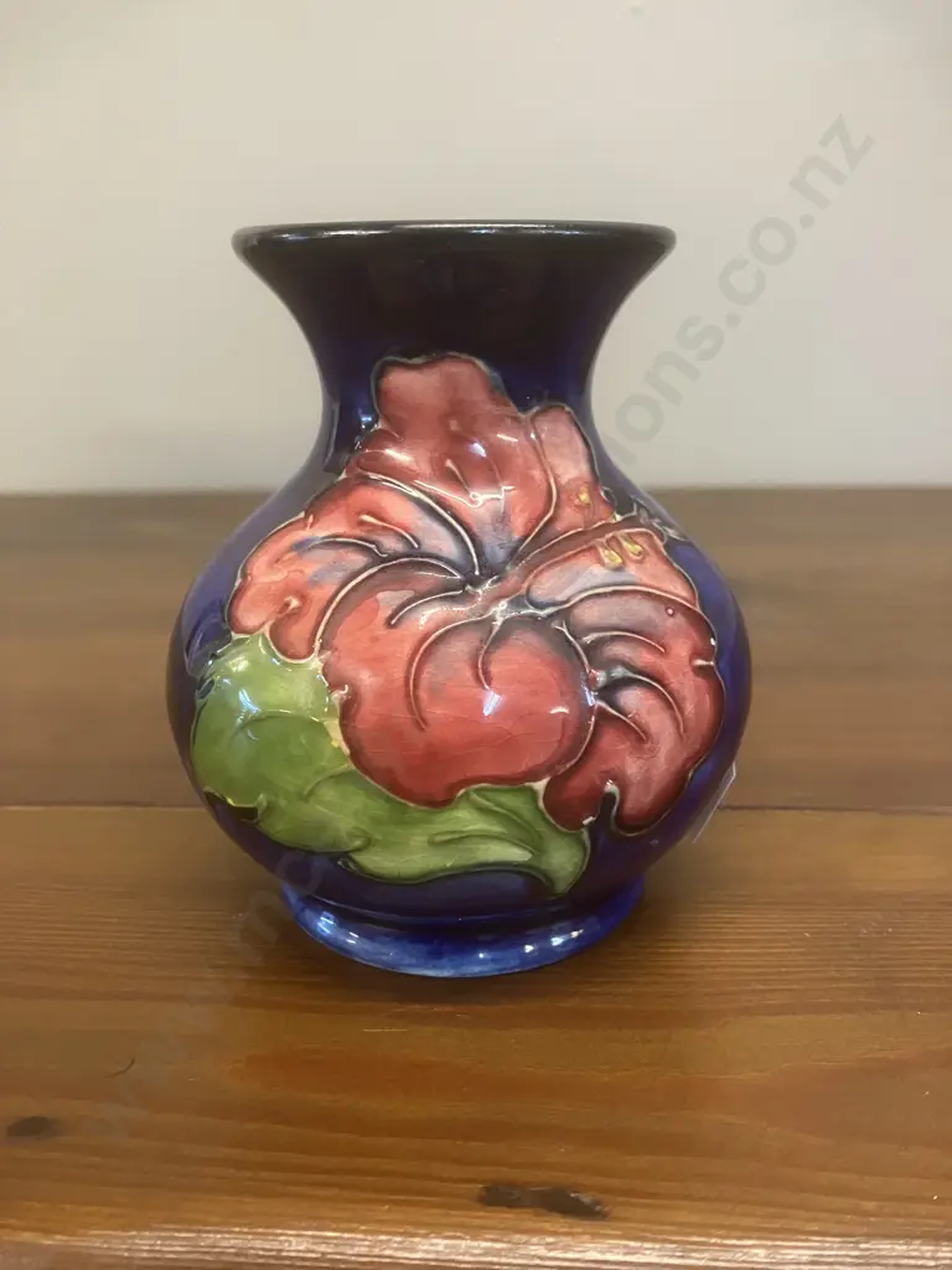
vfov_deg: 63.4
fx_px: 1027
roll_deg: +1.8
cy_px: 635
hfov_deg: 49.7
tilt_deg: -18.1
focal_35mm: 28
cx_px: 476
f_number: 1.8
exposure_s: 1/50
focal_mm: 3.99
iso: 320
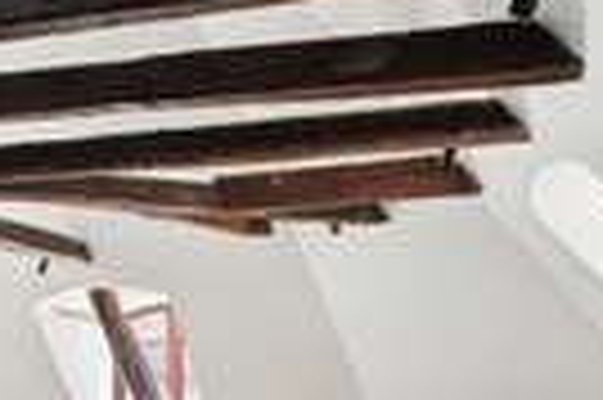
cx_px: -14
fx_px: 1144
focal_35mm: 68
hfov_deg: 27.7
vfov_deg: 19.0
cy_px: 454
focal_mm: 14.5
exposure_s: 1/6
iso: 200
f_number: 8
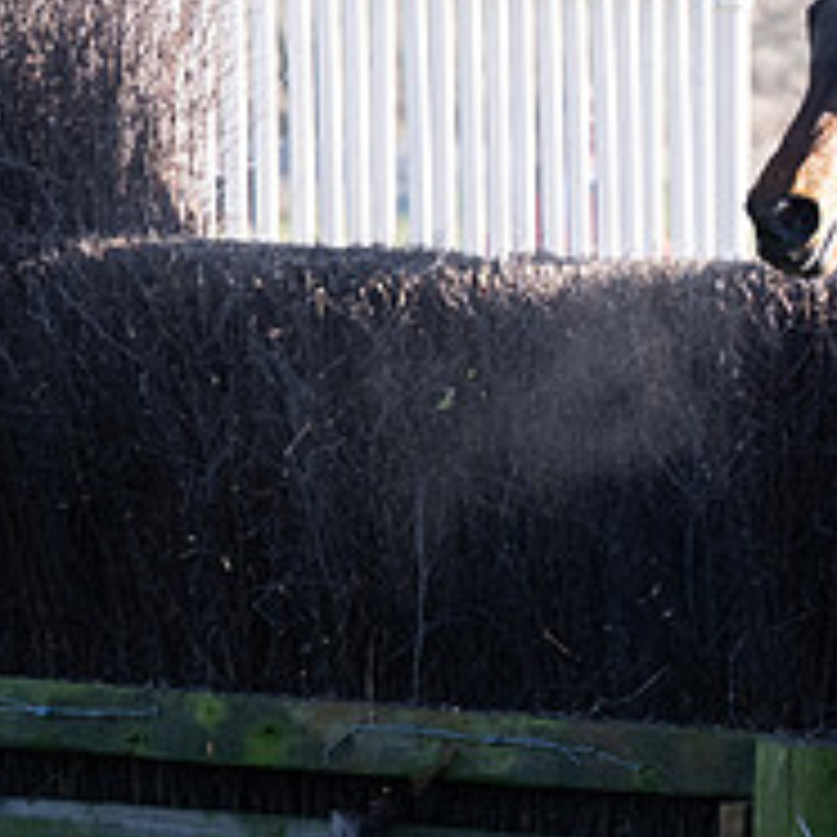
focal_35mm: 500
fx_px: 13678
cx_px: 1068
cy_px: 237
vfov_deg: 3.5
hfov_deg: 3.5
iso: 800
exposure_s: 1/1600
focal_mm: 120
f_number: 4.5
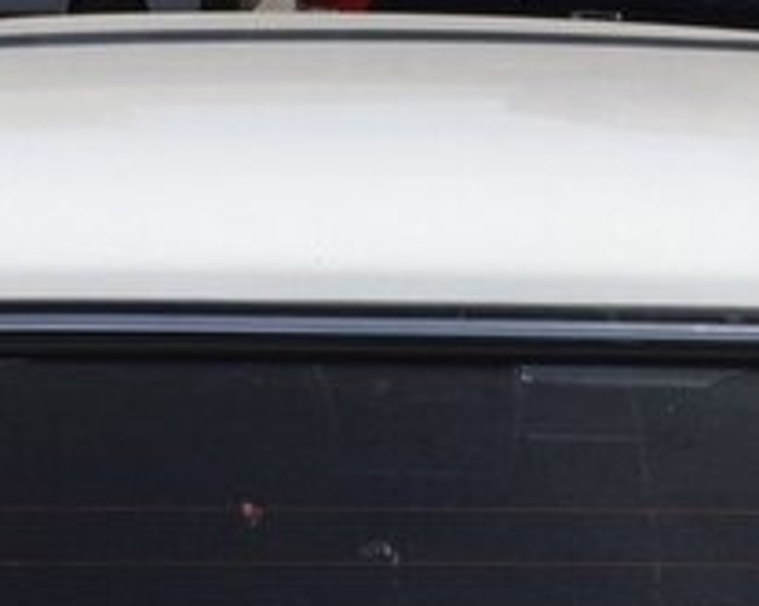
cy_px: 882
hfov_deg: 21.2
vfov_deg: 15.8
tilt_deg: -24.0
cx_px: 493
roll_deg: -2.7
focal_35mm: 90
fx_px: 2020
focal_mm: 4.15
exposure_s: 1/3300
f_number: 2.2
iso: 32
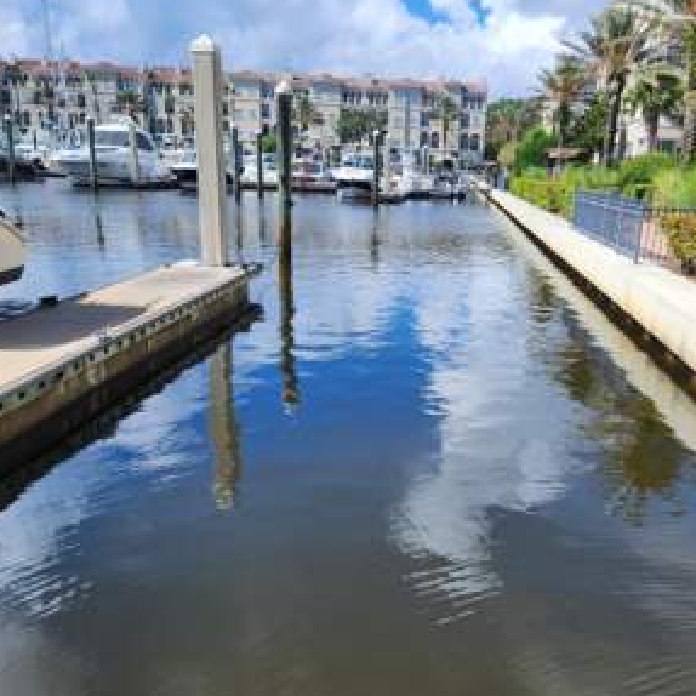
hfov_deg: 48.1
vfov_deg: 48.2
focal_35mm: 34
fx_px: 773
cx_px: 429
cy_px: 409
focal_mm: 5.4
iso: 20
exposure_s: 1/1449
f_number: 1.8
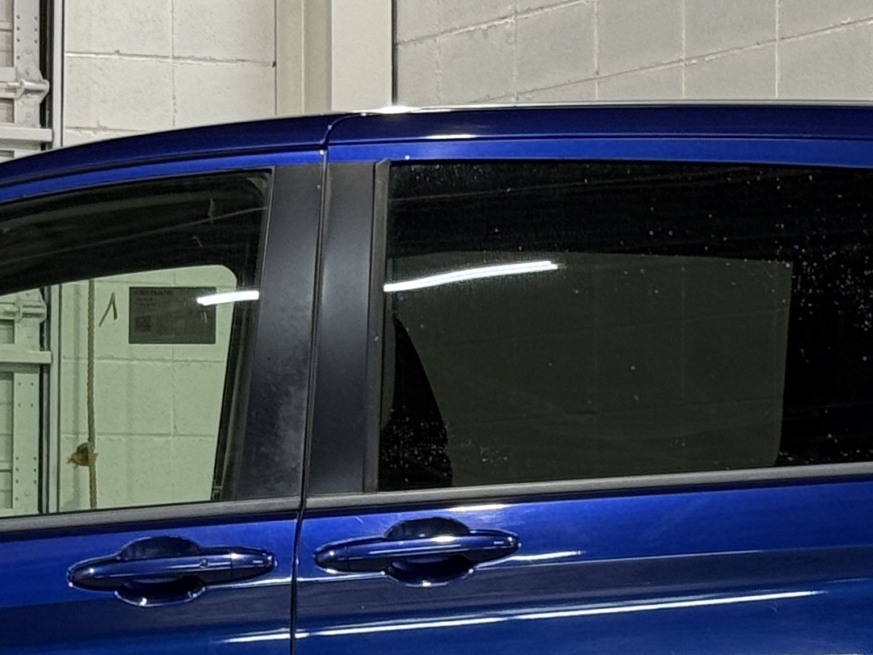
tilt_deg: +2.0
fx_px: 4515
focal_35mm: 179
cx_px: 210
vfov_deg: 8.3
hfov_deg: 11.0
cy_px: 514
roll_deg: -0.4
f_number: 1.78
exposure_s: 1/60
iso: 100
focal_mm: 6.76
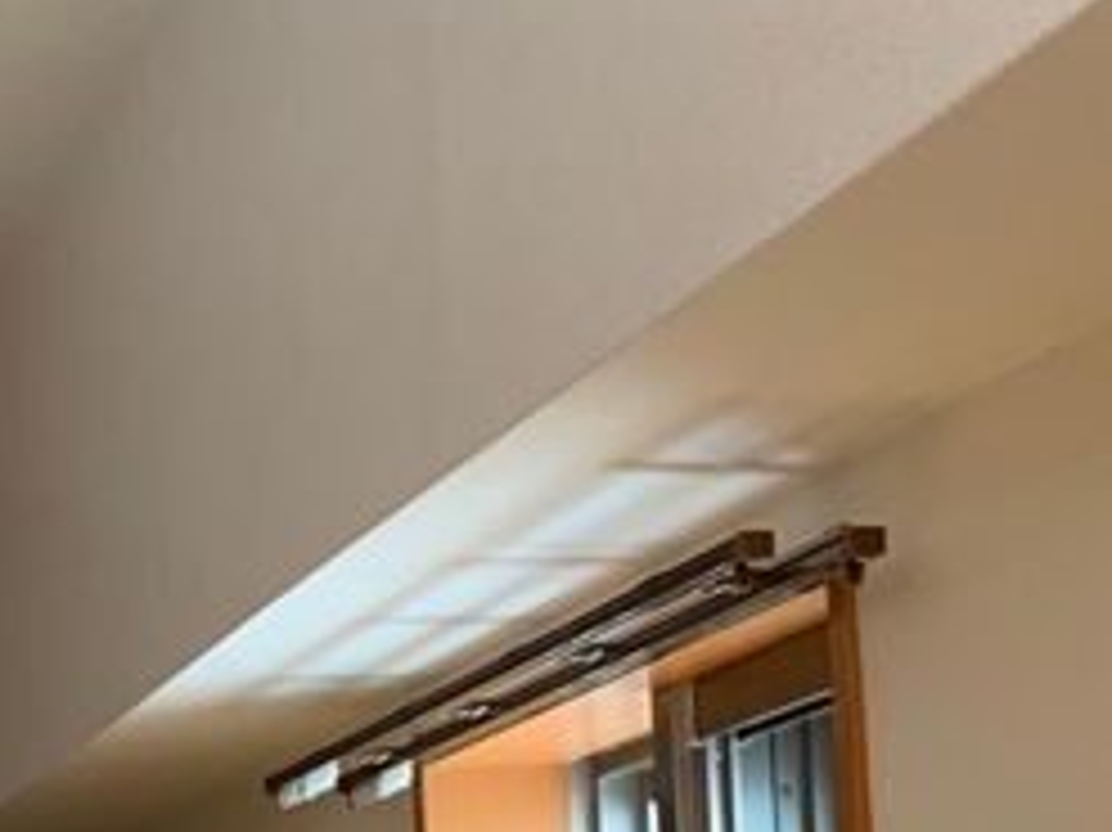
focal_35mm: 101
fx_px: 3243
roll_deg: +0.3
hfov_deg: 17.2
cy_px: 922
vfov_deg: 14.3
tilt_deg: +4.8
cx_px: -653
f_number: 1.8
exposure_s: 1/52
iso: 400
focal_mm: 4.25
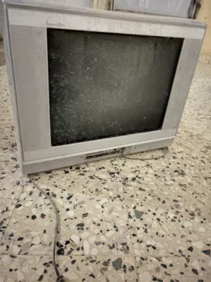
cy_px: 141
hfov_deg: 53.1
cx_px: 106
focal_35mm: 26
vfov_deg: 67.3
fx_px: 211
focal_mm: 5.96
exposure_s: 1/2
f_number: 1.6
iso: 1600
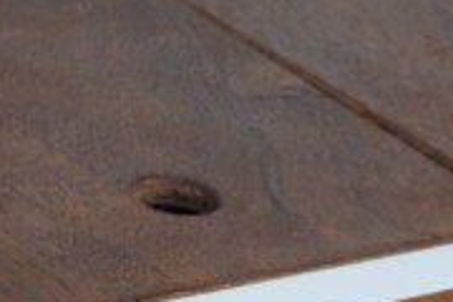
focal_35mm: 208
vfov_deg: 6.4
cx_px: 106
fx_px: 2614
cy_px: 627
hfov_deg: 9.9
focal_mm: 25
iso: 400
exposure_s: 1/100
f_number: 5
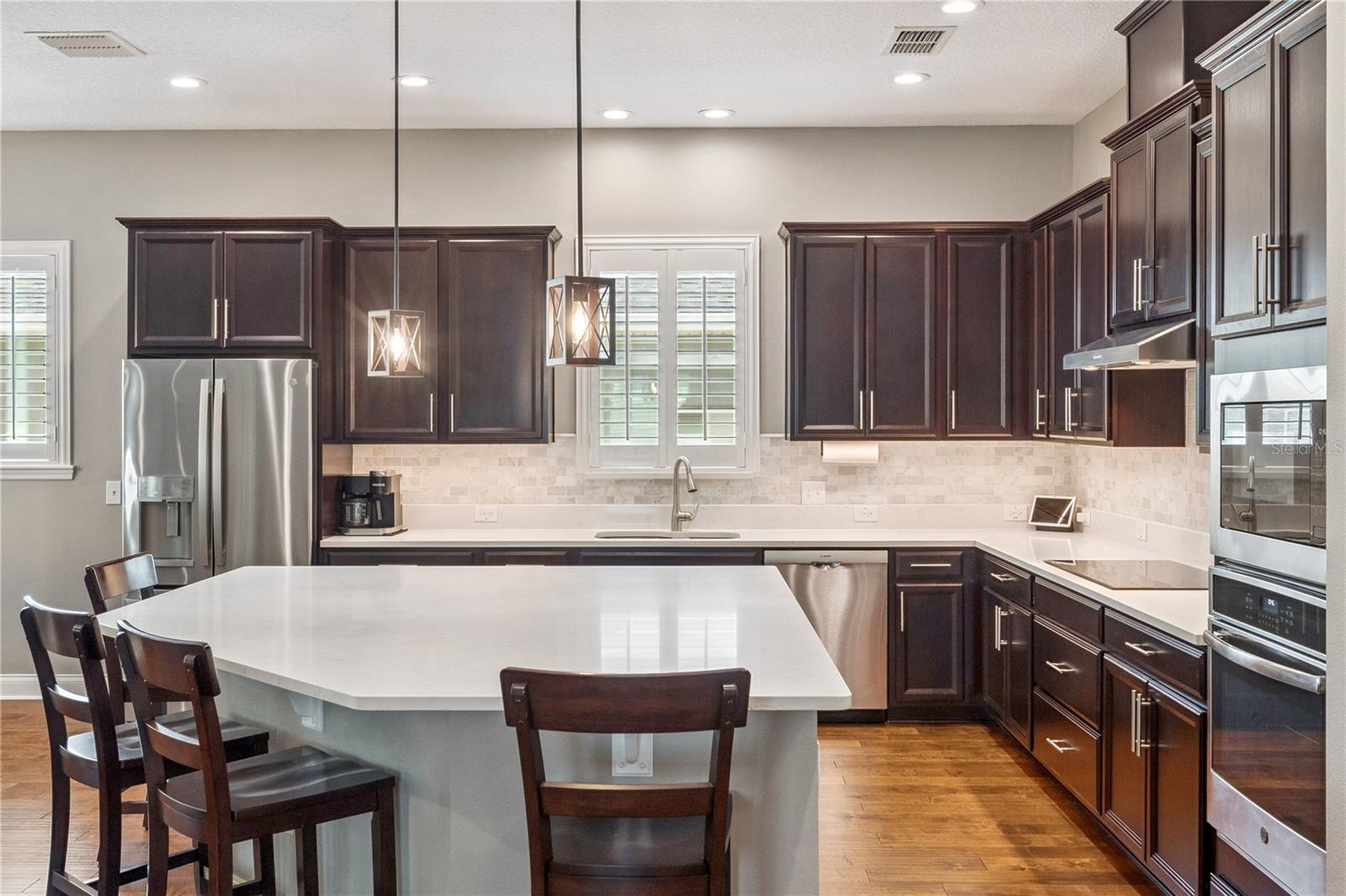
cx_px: 673
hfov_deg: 55.8
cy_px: 448
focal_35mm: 34
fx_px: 1271
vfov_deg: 38.9
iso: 800
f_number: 10
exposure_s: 1/40
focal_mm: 22.9
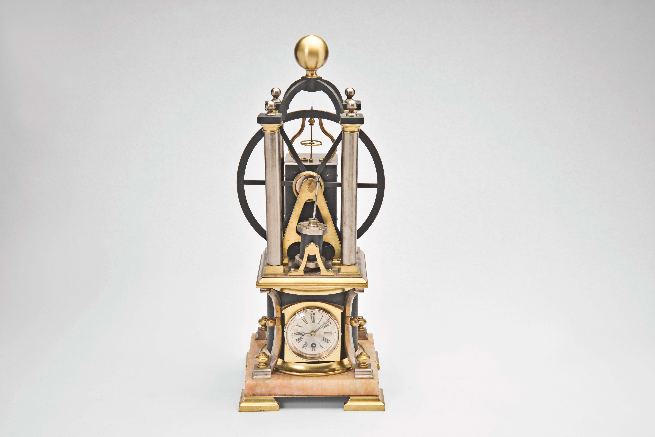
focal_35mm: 68
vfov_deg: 20.0
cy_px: 218
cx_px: 328
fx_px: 1238
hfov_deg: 29.6
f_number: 20
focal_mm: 68
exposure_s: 1/80
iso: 200
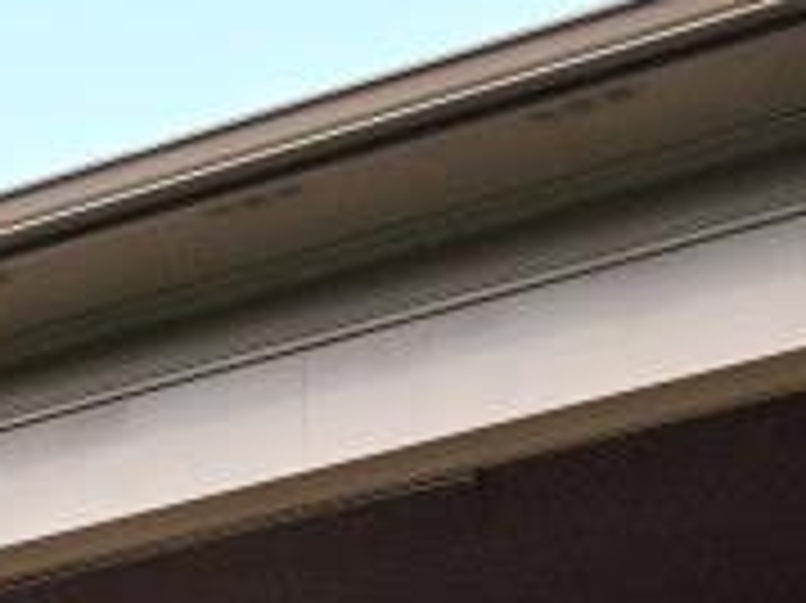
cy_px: 1274
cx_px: 869
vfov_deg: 7.8
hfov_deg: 10.8
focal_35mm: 181
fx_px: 4212
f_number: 5.6
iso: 200
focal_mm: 22.5
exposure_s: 1/250
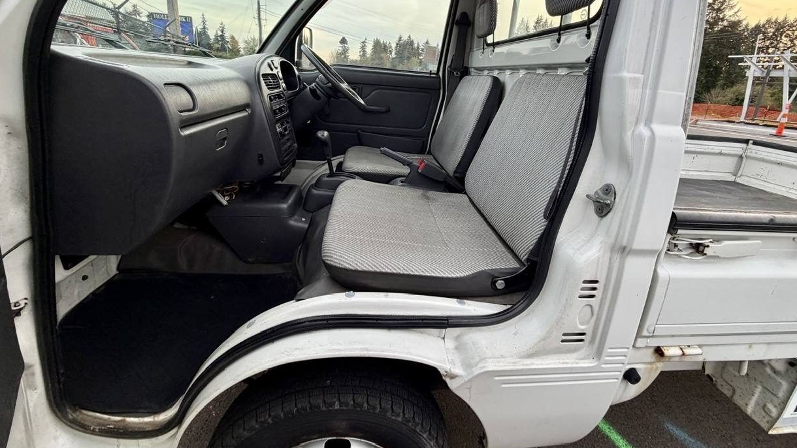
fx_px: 338
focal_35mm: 16
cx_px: 412
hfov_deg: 99.3
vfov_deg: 65.8
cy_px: 161
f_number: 2.2
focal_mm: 2.22
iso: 160
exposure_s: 1/121
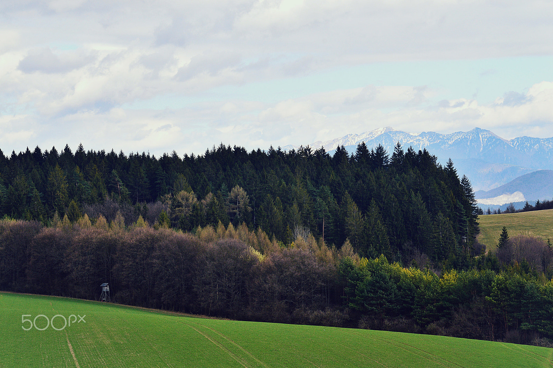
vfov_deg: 13.0
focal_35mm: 105
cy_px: 184
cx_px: 276
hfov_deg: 19.5
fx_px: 1612
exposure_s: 1/80
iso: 200
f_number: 16
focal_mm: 70
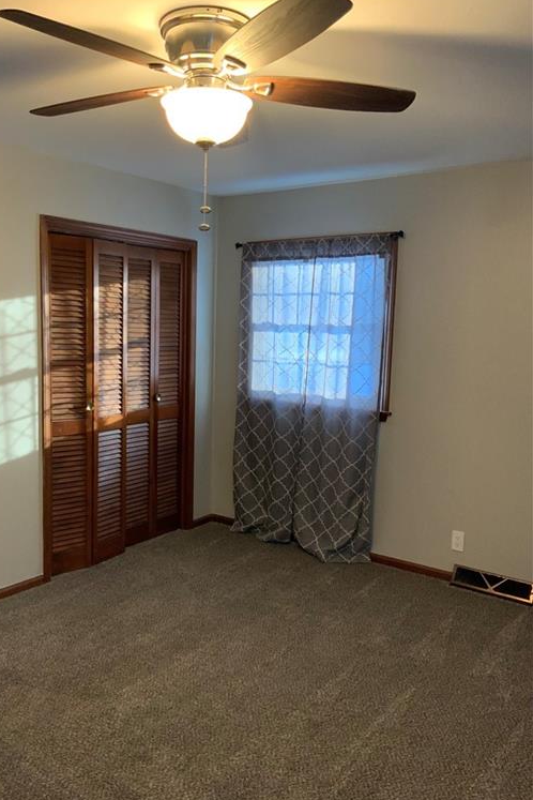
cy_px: 402
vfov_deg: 60.3
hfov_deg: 42.2
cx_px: 226
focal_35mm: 31
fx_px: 688
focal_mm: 3
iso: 250
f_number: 1.8
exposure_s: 1/60
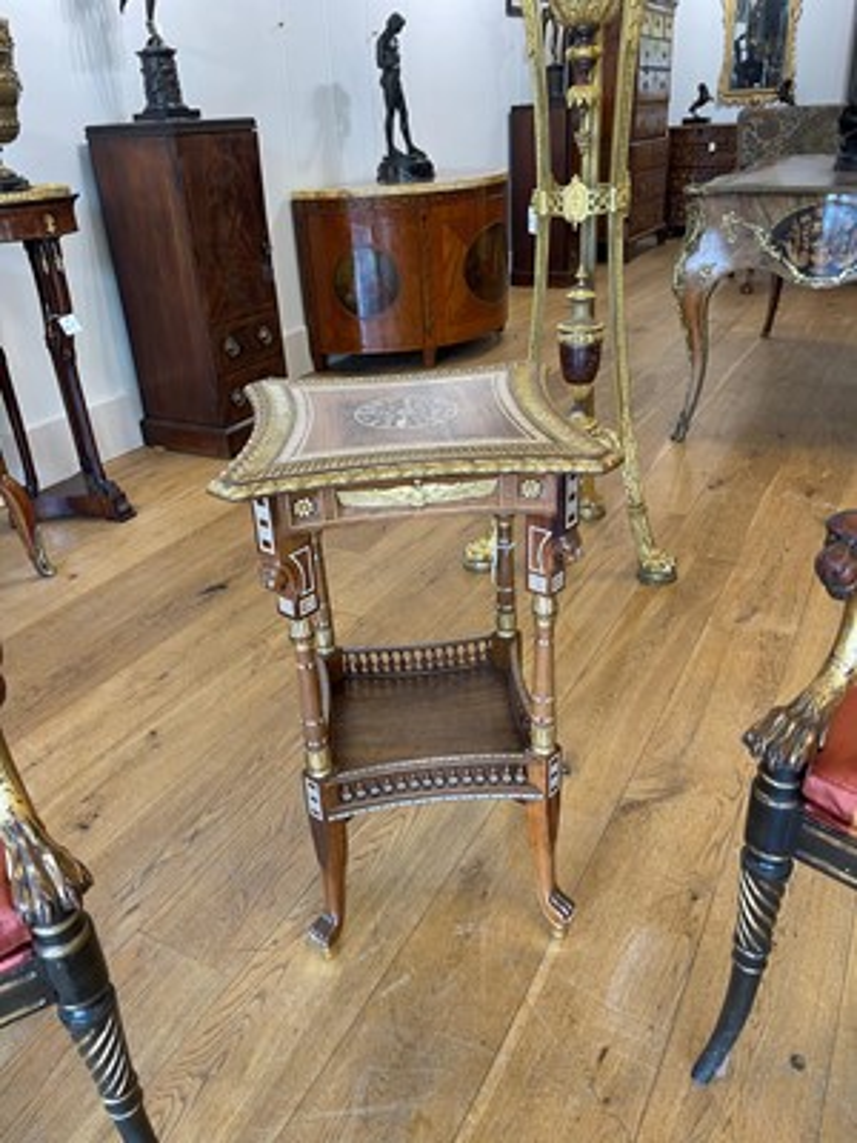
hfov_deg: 54.9
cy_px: 572
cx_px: 428
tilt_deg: -25.3
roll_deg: +2.3
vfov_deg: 69.4
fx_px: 825
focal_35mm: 25
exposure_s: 1/50
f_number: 1.6
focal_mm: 5.1
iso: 80
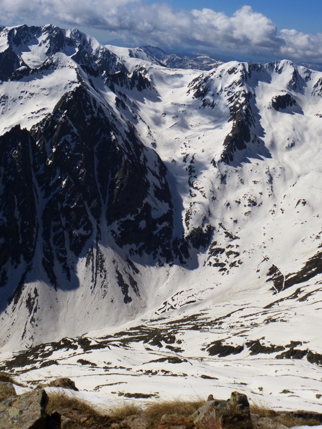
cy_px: 214
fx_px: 608
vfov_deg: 38.9
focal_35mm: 49
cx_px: 161
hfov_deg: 29.7
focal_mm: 8.7
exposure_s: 1/2000
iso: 100
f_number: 4.5
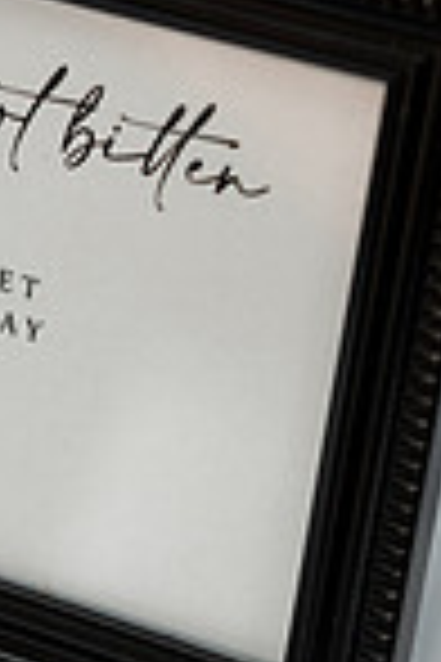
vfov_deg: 12.2
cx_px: -54
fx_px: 3032
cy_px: -63
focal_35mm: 165
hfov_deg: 8.3
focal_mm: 54
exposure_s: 1/200
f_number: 2.8
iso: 200
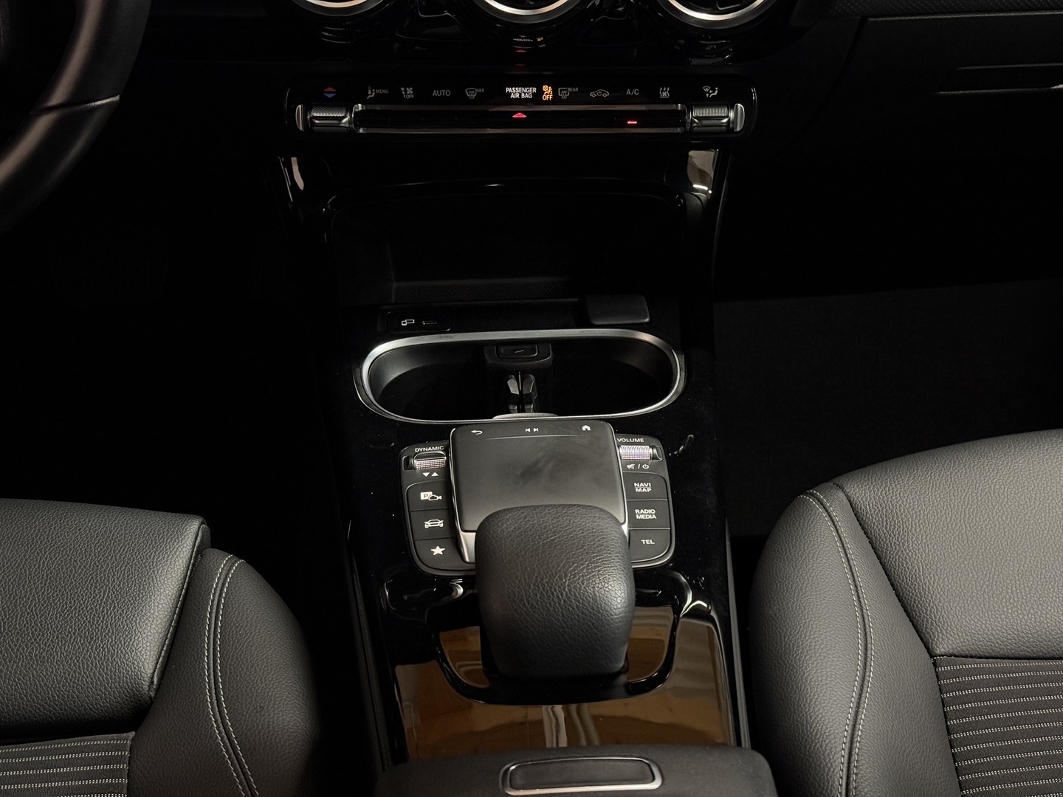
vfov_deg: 30.3
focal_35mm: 48
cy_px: 398
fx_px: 1474
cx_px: 532
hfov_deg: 39.7
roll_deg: -0.5
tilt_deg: -35.5
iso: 500
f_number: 1.78
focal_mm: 6.76
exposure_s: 1/33
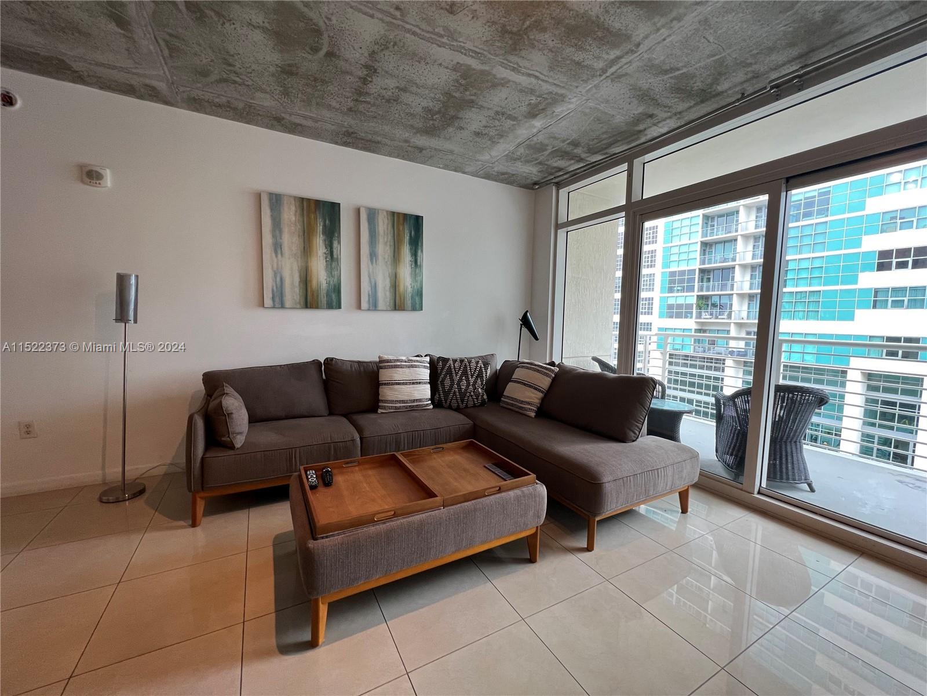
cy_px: 348
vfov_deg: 89.9
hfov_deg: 106.2
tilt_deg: -5.0
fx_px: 348
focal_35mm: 13
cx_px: 464
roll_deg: -1.1
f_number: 1.8
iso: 160
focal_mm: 1.57
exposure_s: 1/60
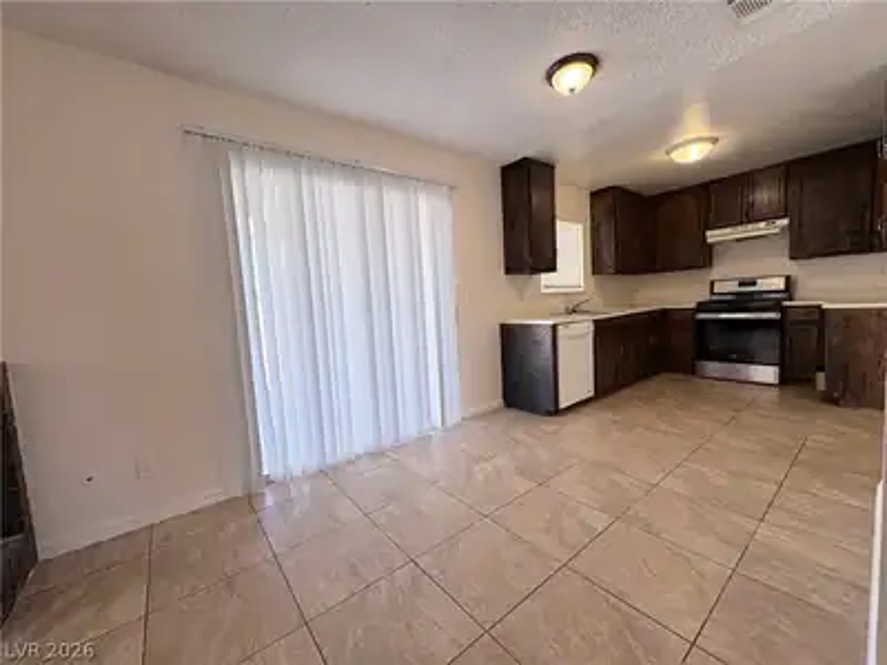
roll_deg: +3.9
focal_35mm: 14
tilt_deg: -4.9
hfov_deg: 102.1
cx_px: 444
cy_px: 332
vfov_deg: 85.7
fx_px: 359
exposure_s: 1/120
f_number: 2.2
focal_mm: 2.22
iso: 50
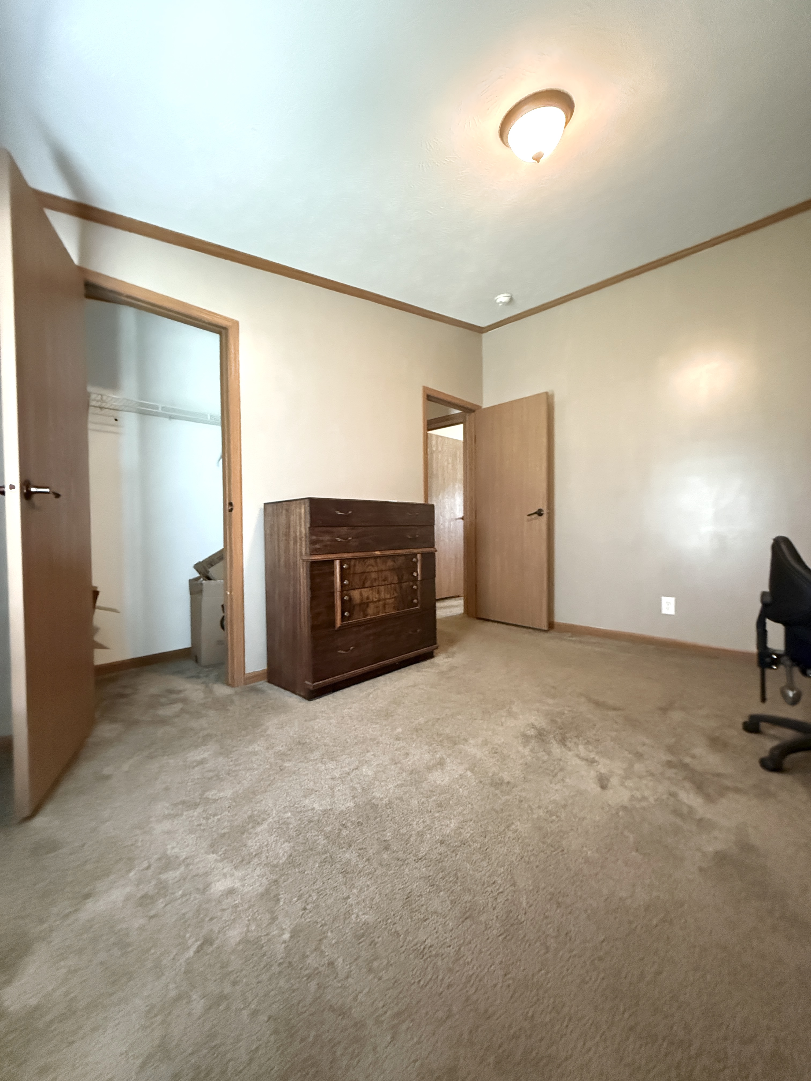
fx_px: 437
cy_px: 540
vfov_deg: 102.1
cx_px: 406
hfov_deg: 85.7
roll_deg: +1.1
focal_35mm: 14
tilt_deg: +0.6
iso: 1250
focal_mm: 2.22
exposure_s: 1/60
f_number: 2.2
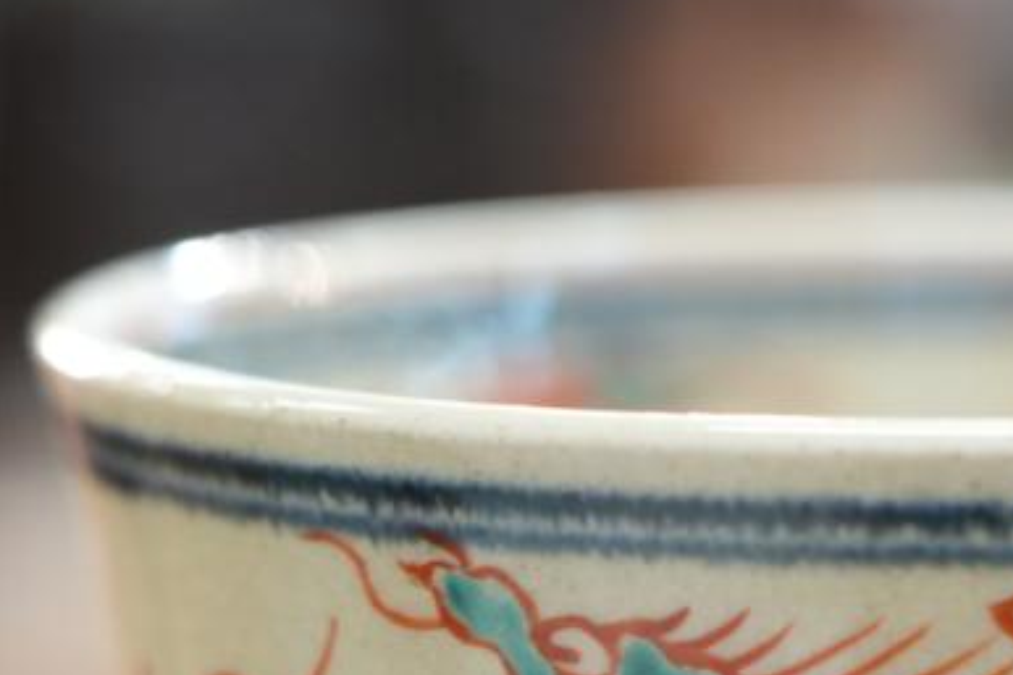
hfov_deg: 8.1
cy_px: 842
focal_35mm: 253
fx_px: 7116
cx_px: 997
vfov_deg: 5.4
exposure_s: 1/100
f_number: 4
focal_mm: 90
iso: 3200
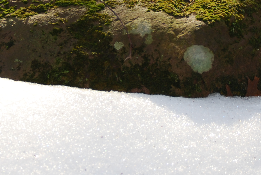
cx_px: 123
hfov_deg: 8.2
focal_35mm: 250
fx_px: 1811
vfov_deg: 5.5
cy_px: -61
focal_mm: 55
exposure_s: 1/200
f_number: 4.5
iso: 100
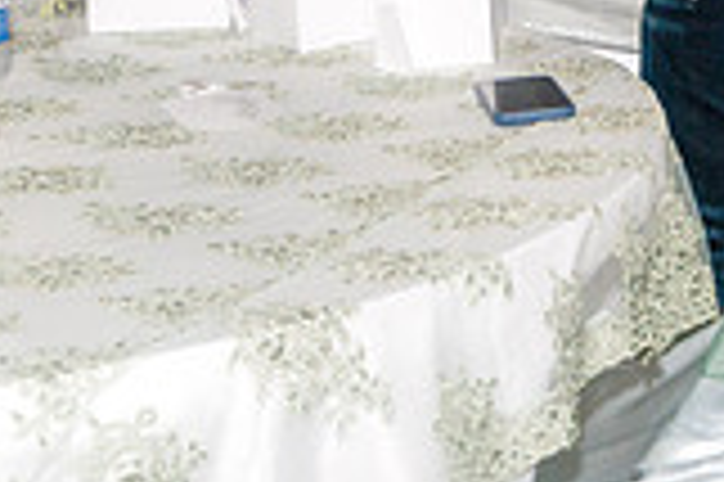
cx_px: 1187
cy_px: -227
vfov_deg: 10.2
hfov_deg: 14.4
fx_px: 2612
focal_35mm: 130
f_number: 4
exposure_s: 1/250
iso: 2000
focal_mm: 36
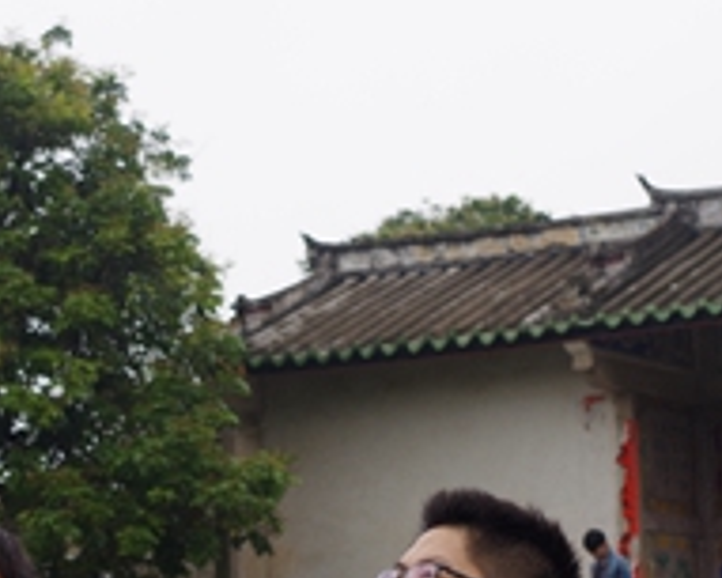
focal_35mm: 103
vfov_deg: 14.9
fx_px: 2202
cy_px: 463
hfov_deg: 18.6
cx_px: 268
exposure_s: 1/500
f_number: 4.5
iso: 200
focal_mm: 28.13
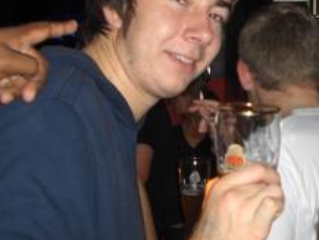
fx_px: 701
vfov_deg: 19.4
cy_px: 109
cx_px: 266
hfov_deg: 25.1
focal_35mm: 76
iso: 100
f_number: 2.6
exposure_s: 1/60
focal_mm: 5.8
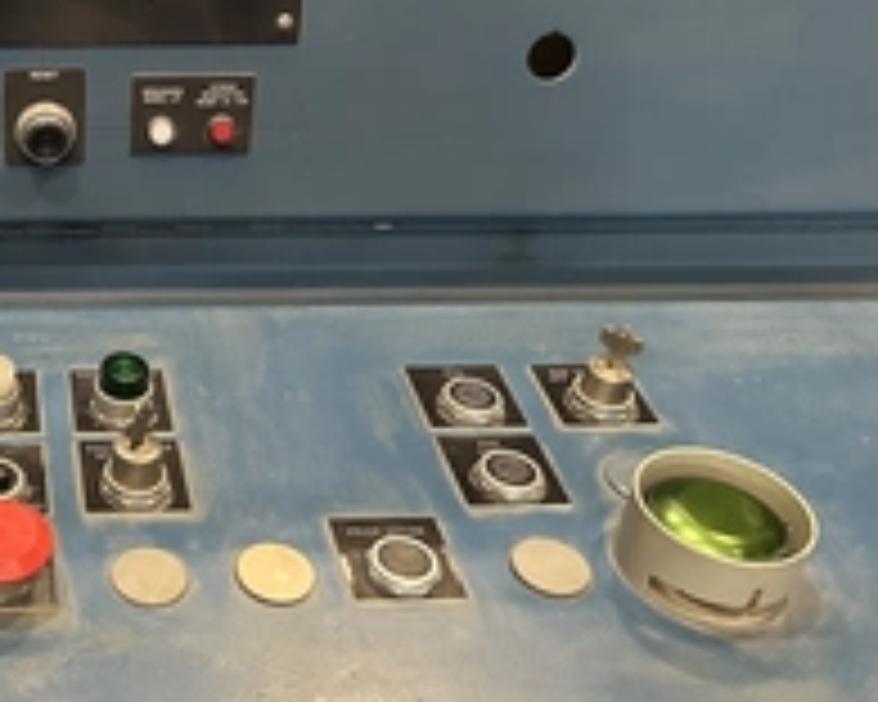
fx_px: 1351
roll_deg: +0.0
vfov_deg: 29.0
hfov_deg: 33.3
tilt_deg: -30.5
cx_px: 23
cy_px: 256
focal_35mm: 52
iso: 500
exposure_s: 1/40
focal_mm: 5.7
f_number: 1.5
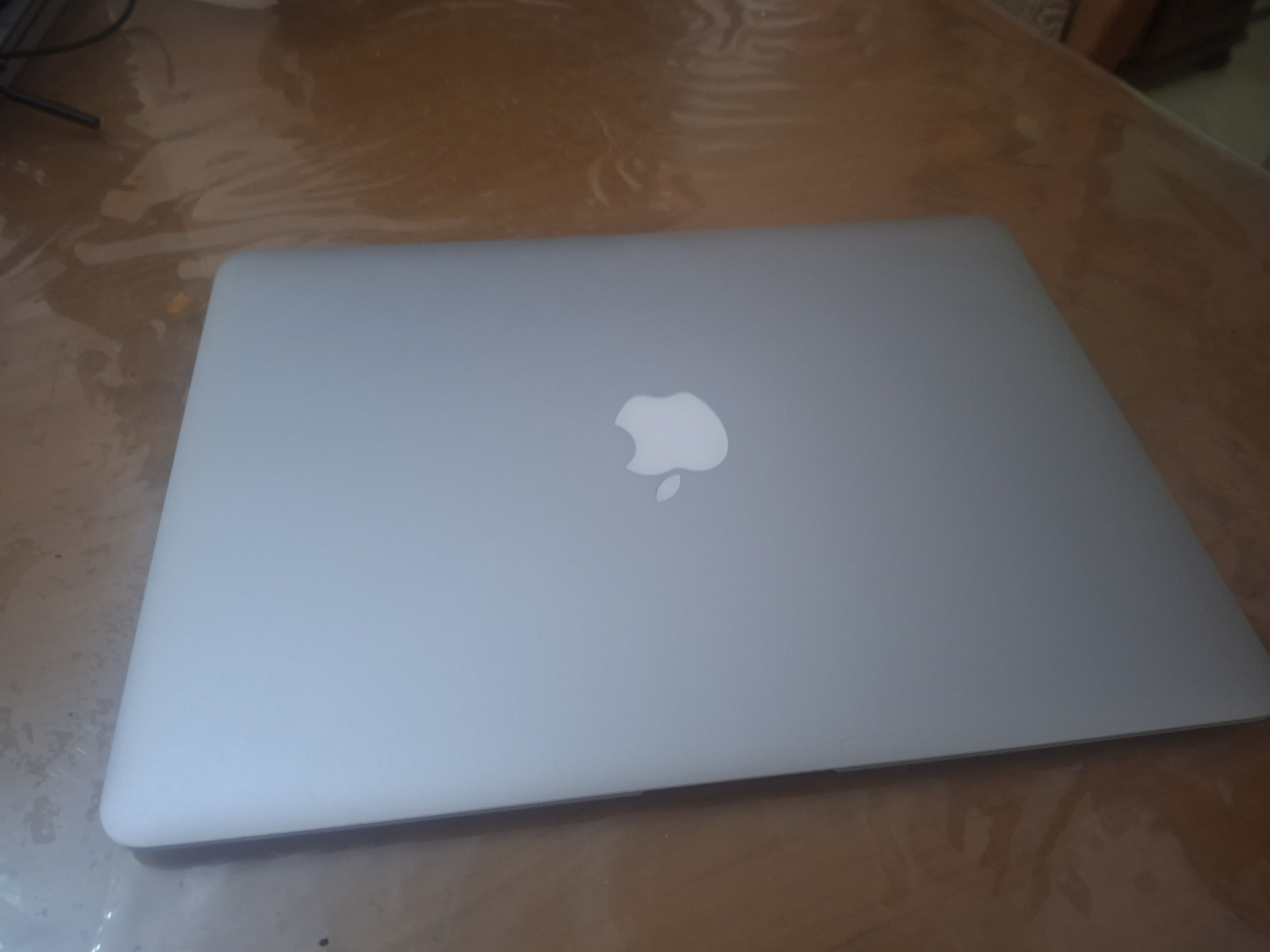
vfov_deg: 58.9
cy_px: 476
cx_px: 635
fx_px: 844
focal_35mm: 23
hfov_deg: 73.9
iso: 500
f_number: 1.8
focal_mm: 5.54
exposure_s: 1/25
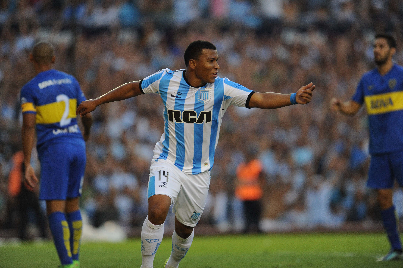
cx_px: 202
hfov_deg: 5.2
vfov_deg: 3.4
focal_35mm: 400
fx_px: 4475
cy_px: 134
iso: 2000
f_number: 3.5
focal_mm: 400
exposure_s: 1/800
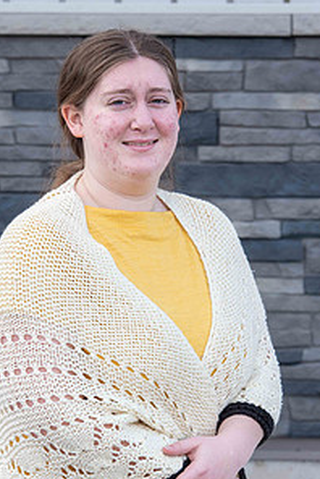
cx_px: 147
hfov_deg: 6.7
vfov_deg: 10.0
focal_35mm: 205
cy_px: 324
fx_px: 2727
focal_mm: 135
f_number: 8
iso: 400
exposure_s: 1/200
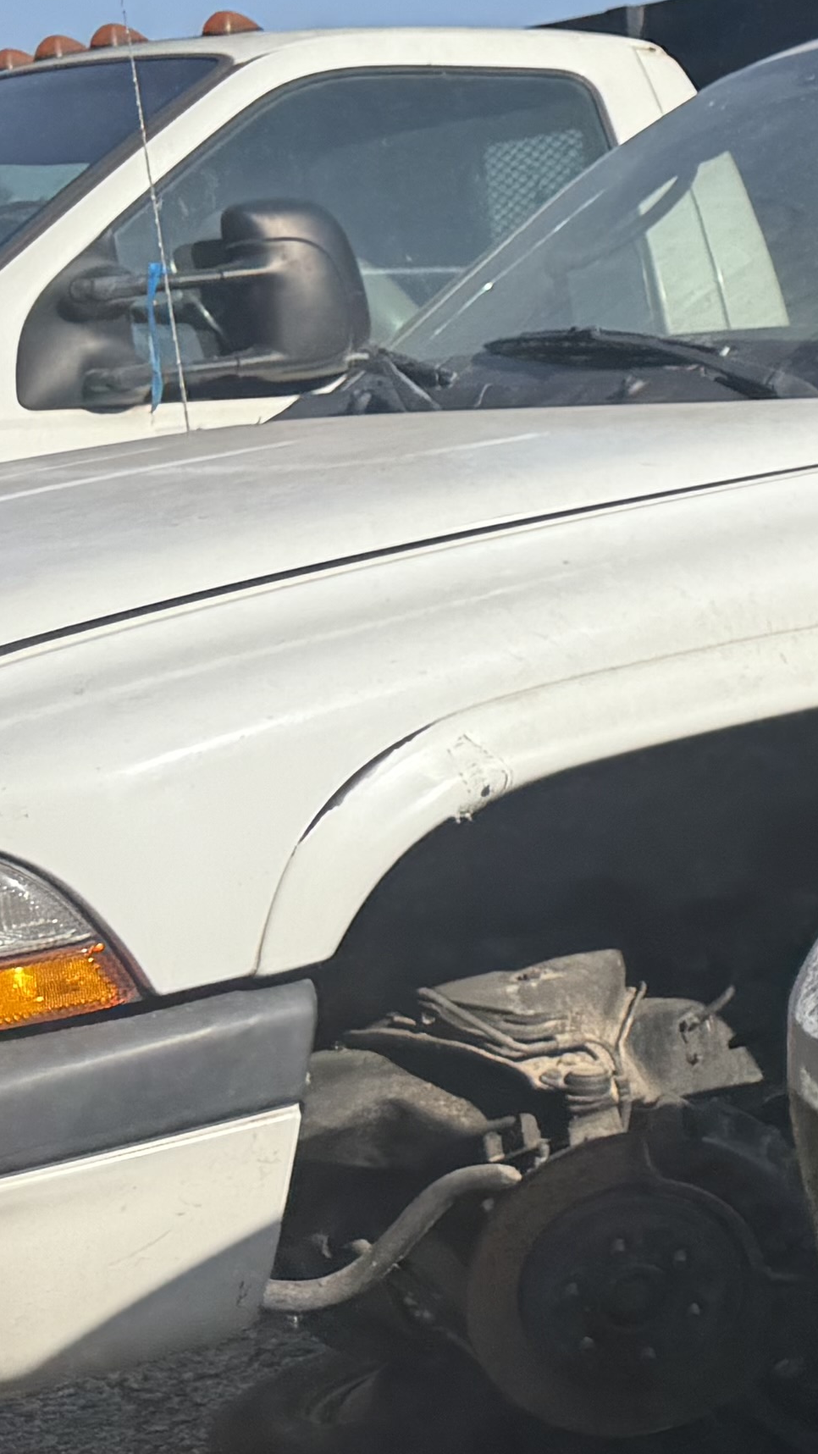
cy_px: 389
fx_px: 3354
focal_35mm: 87
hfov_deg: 10.4
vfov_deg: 24.2
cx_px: 2377
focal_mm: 6.76
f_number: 1.78
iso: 80
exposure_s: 1/3584
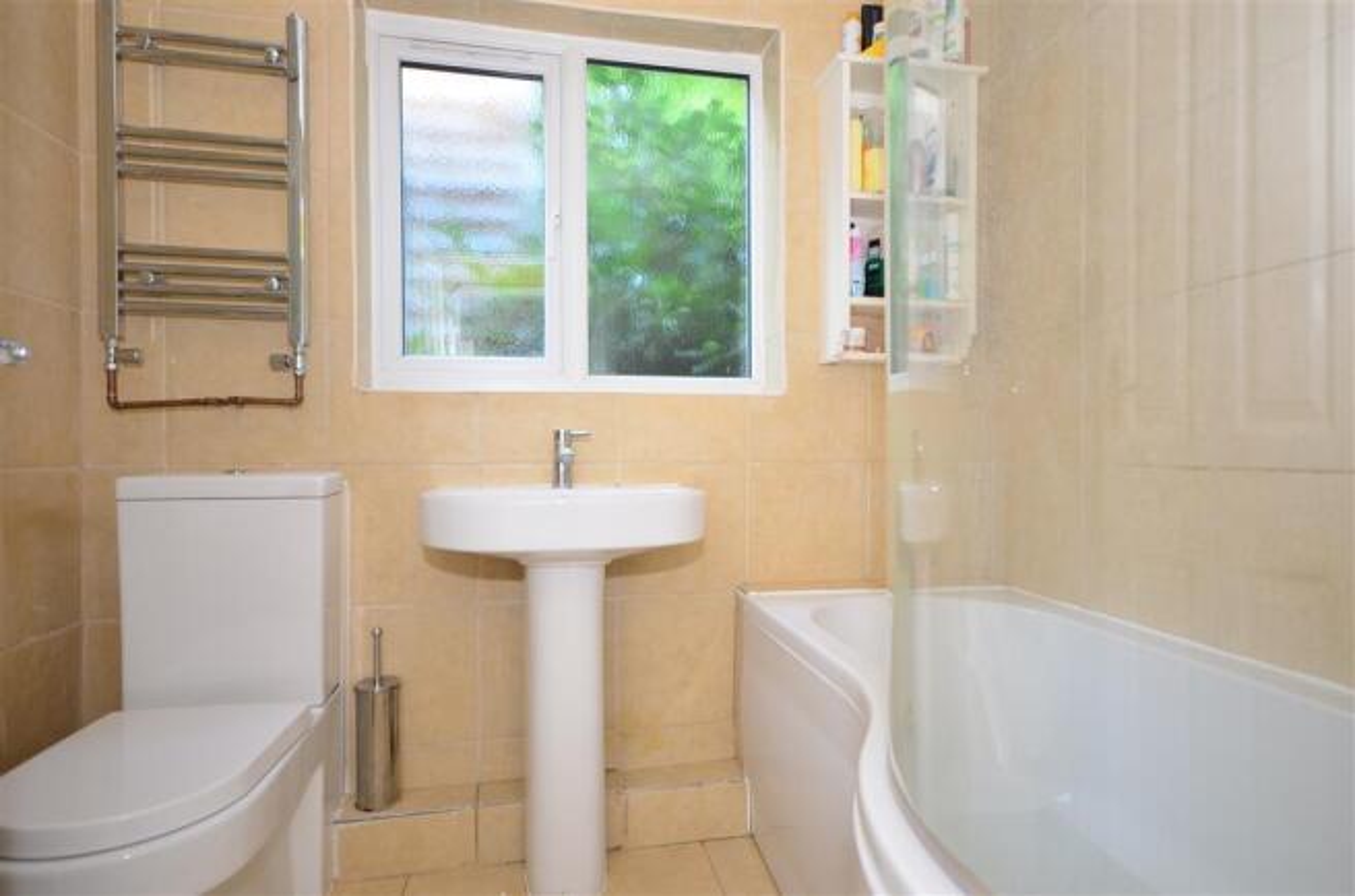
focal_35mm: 20
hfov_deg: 85.6
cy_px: 448
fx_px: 732
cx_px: 678
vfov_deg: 62.9
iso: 200
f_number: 4.5
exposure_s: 1/5
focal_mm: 13
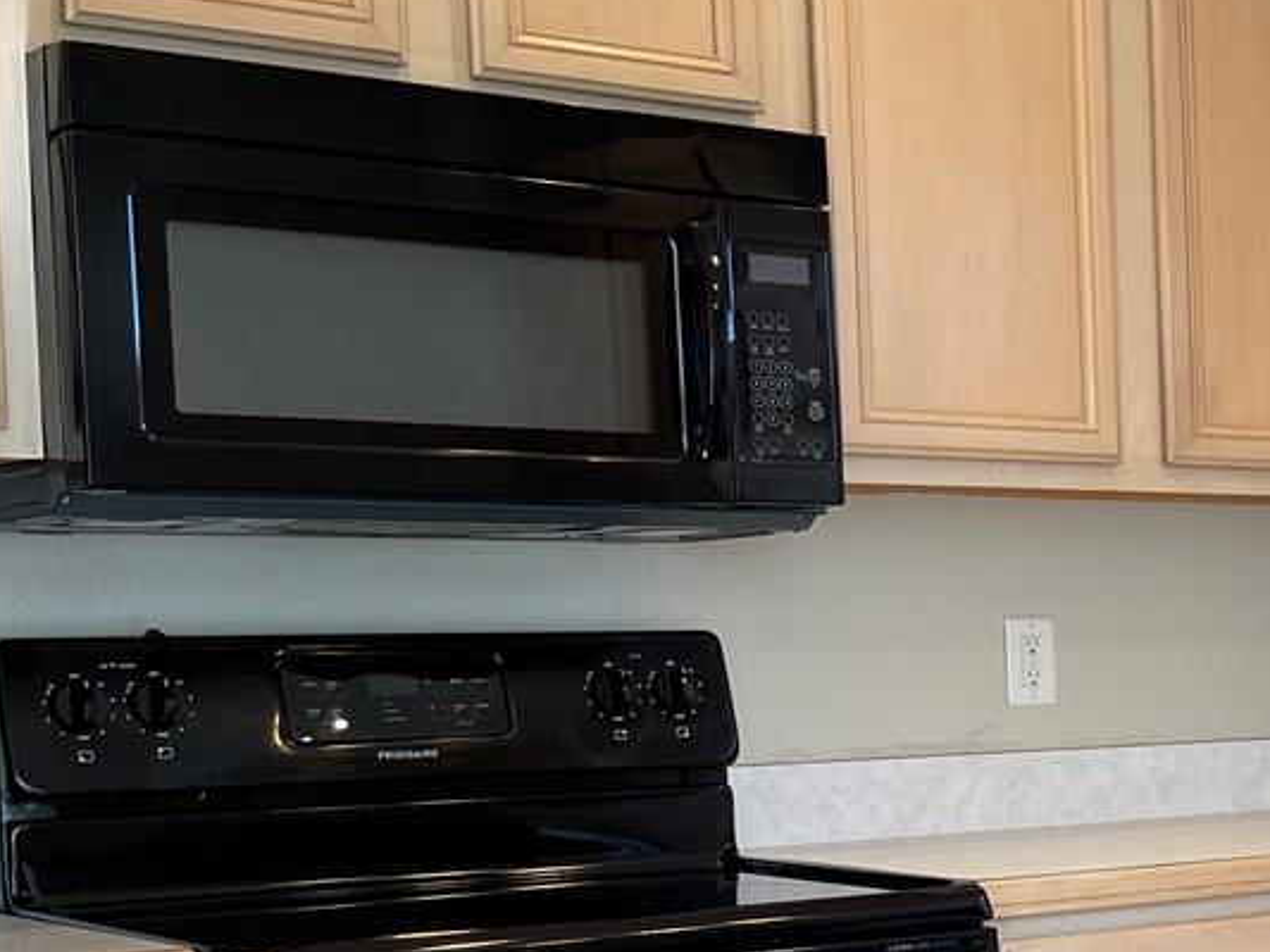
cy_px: 804
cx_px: 1880
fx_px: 2862
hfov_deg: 21.3
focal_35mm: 78
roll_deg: +0.7
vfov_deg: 18.7
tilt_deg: -5.4
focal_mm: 5.1
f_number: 1.6
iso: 50
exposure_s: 1/120
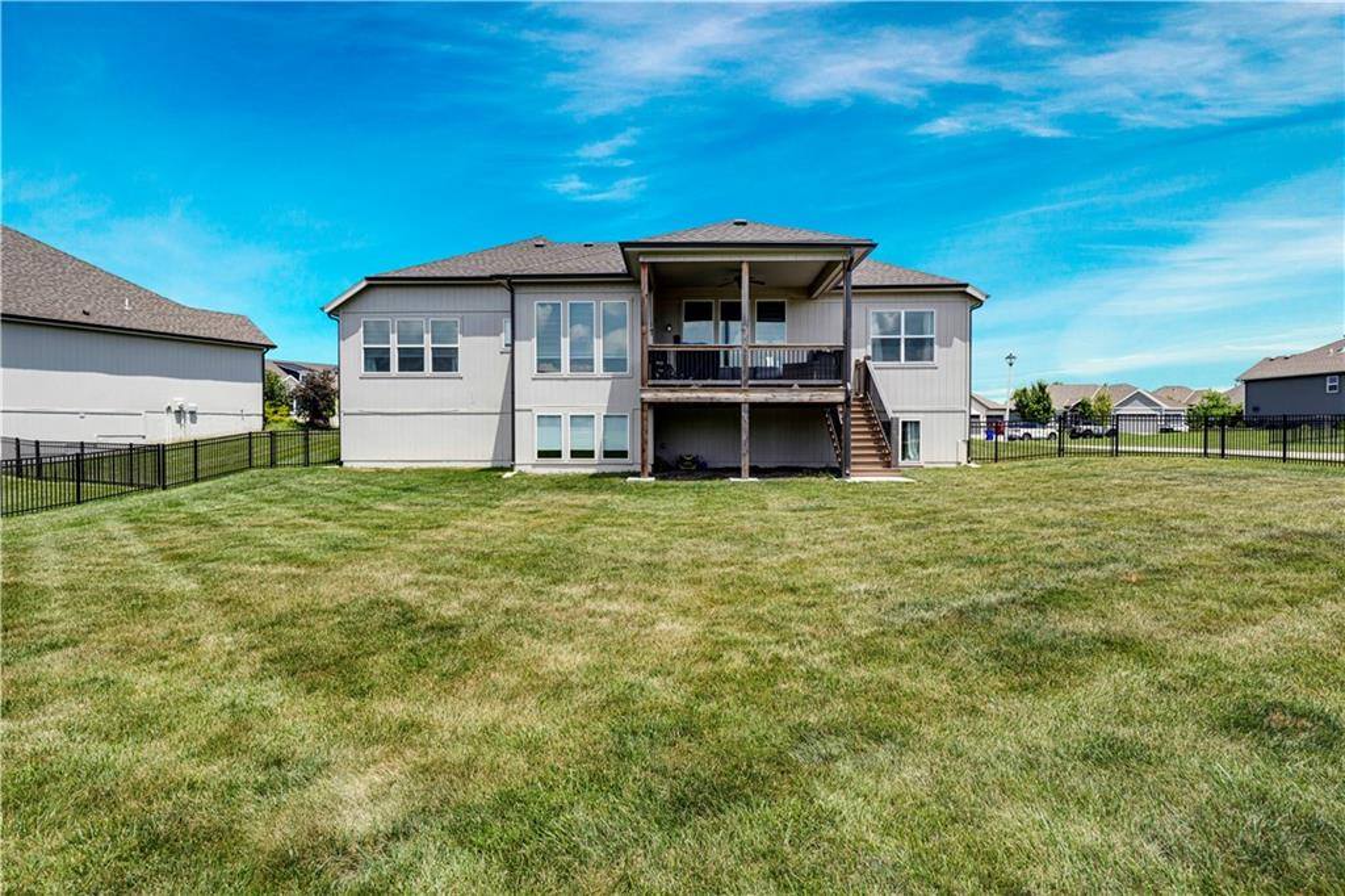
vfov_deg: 65.9
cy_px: 448
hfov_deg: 88.5
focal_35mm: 18
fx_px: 691
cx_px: 672
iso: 100
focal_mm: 18.5
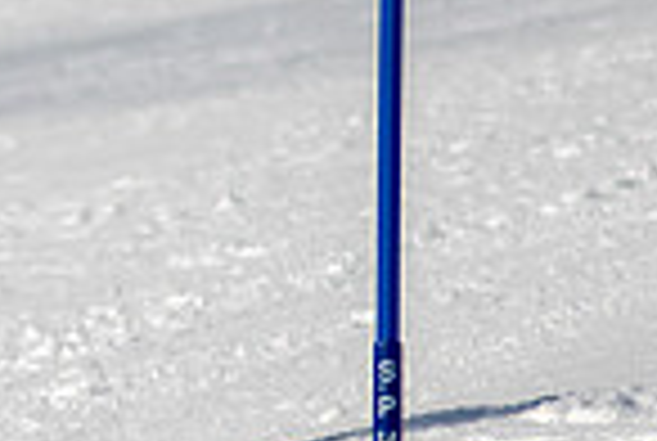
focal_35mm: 2959
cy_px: 157
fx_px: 54112
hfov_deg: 0.7
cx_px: -366
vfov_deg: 0.5
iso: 100
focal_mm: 300
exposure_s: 1/8000
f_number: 2.8
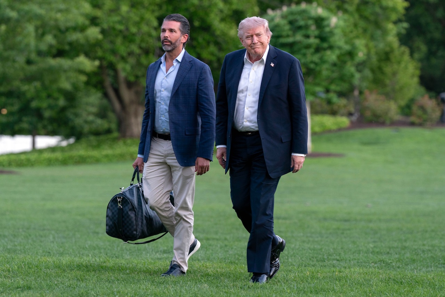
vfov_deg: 8.6
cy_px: 148
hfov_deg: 12.9
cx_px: 222
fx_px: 1965
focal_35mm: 159
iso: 1000
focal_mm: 159
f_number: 4
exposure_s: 1/250
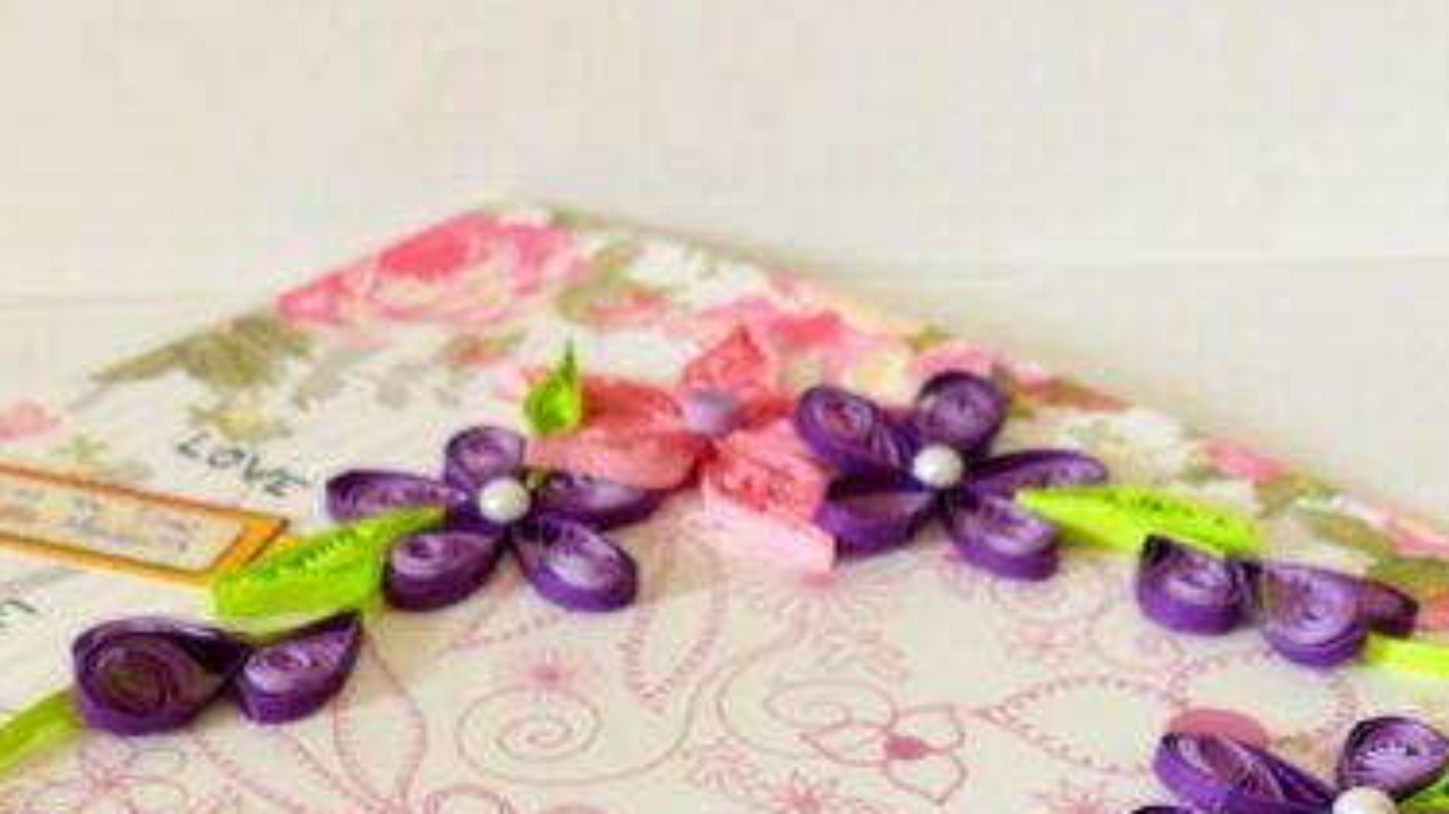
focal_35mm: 56
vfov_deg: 20.6
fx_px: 2151
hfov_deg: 37.0
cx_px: 531
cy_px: 861
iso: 250
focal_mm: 5.7
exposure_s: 1/60
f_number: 2.8
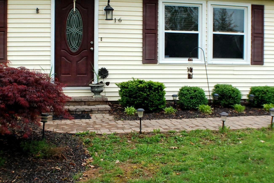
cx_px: 116
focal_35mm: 67
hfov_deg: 30.0
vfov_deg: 20.4
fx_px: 511
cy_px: 80
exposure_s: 1/320
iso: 1000
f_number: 9
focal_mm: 30
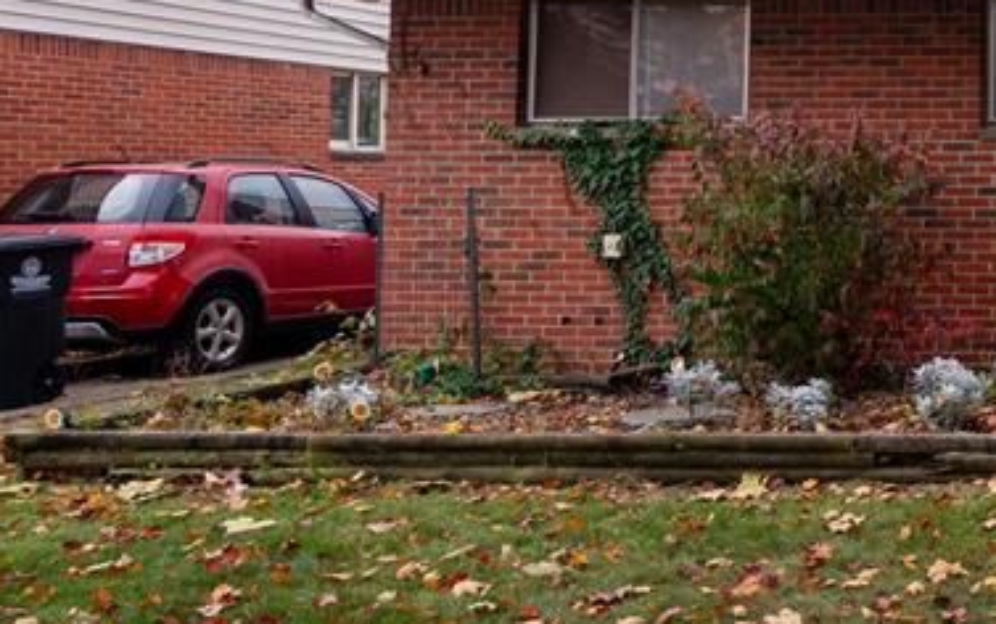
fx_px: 2254
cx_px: 1284
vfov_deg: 15.6
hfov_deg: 22.4
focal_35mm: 83
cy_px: 70
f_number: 8
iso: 400
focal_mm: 30
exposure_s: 1/50
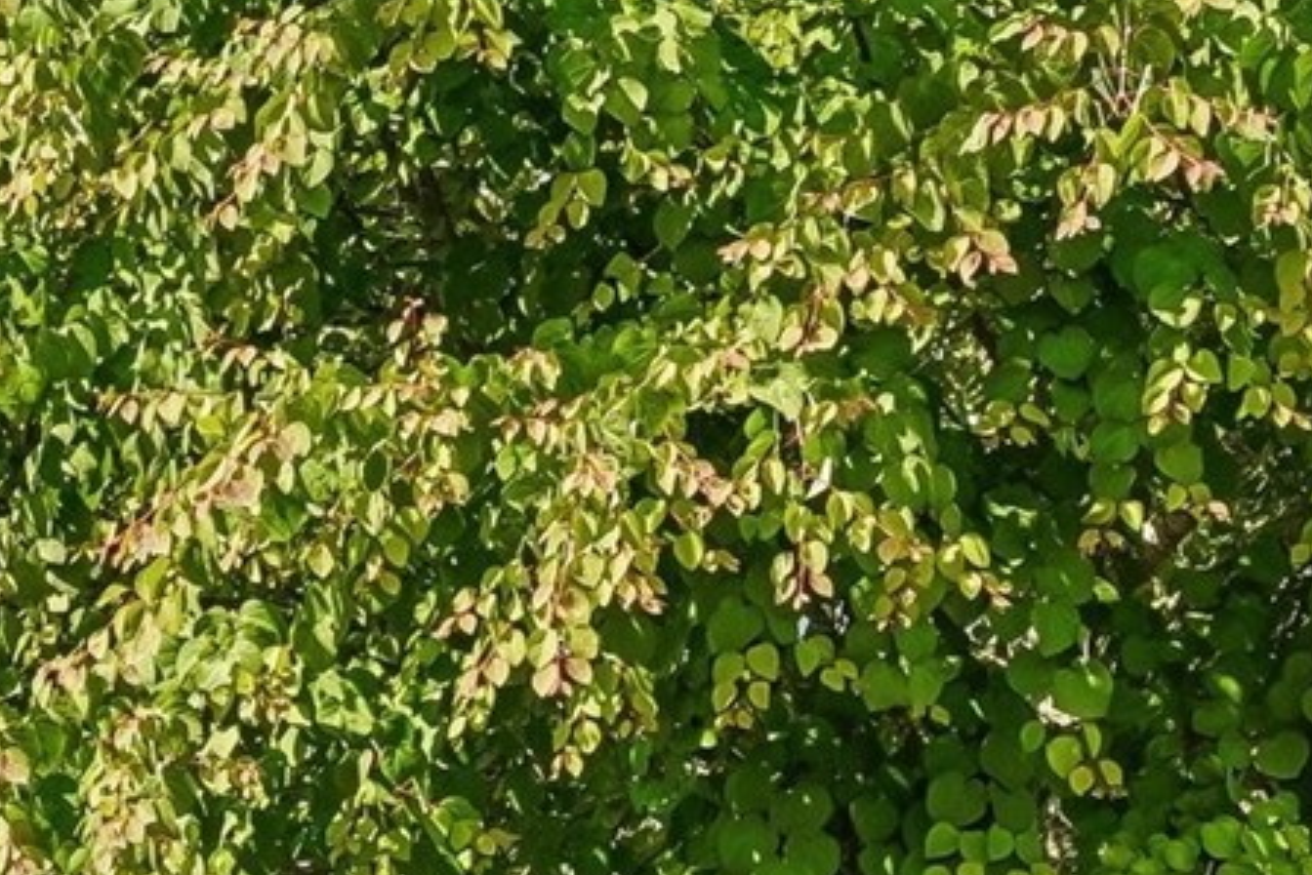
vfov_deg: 8.4
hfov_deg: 12.2
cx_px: -769
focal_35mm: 159
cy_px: 1330
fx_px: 5796
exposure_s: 1/125
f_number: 8
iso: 125
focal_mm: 28
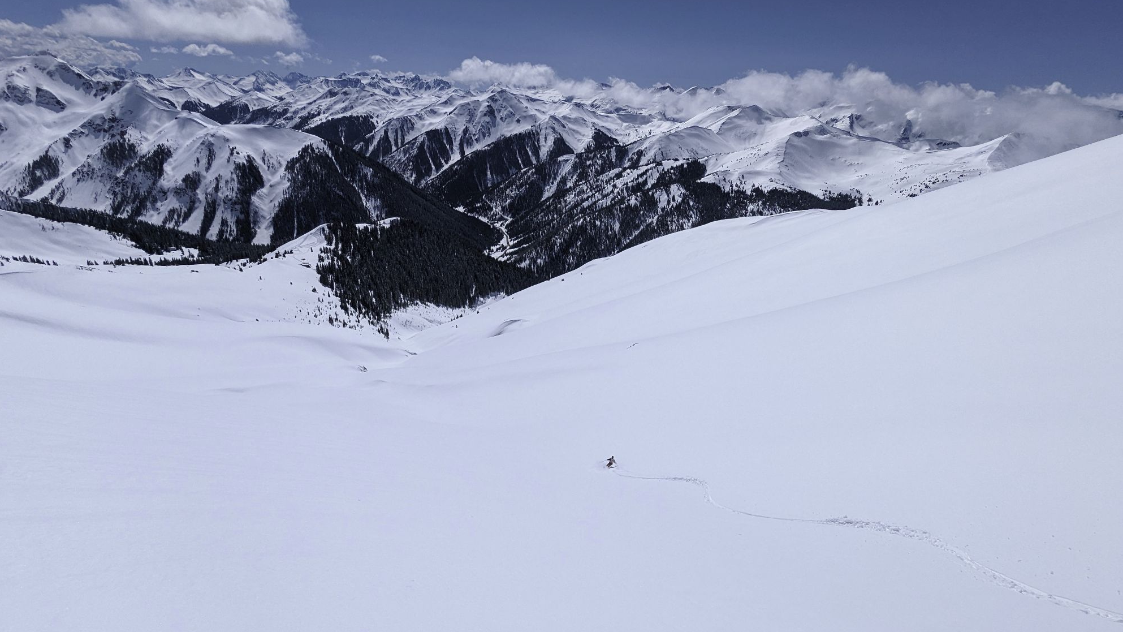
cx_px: 550
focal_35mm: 18
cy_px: 375
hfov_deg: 92.7
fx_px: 536
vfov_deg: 60.6
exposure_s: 1/7752
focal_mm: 2.35
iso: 56
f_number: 2.2
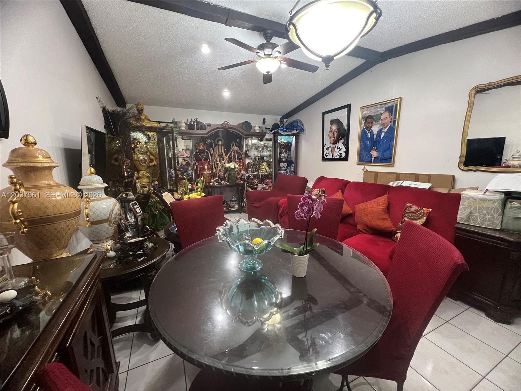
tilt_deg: -11.0
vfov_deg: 89.9
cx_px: 260
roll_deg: +0.4
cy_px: 196
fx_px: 196
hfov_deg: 106.2
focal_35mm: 13
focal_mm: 1.57
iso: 320
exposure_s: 1/60
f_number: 1.8
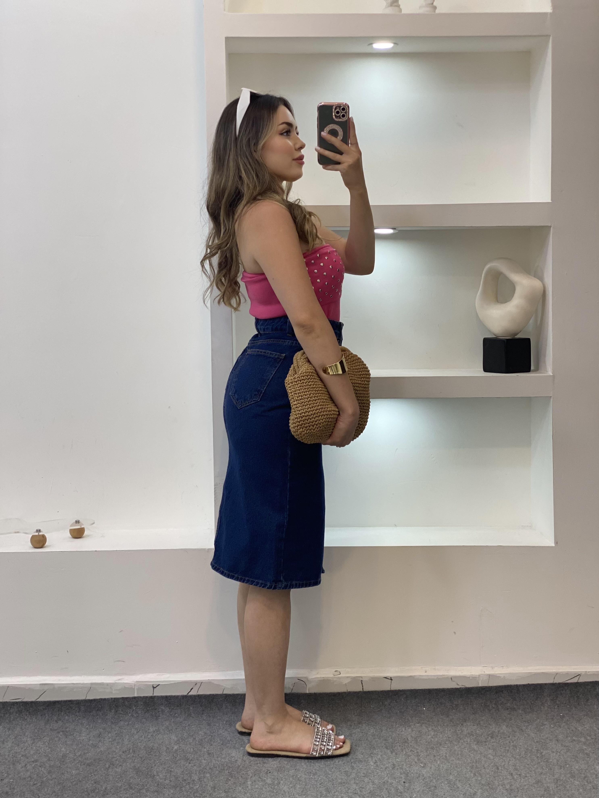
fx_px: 1200
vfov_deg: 36.8
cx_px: 300
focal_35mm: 52
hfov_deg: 28.0
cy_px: 399
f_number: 2
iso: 80
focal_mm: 6
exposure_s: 1/100
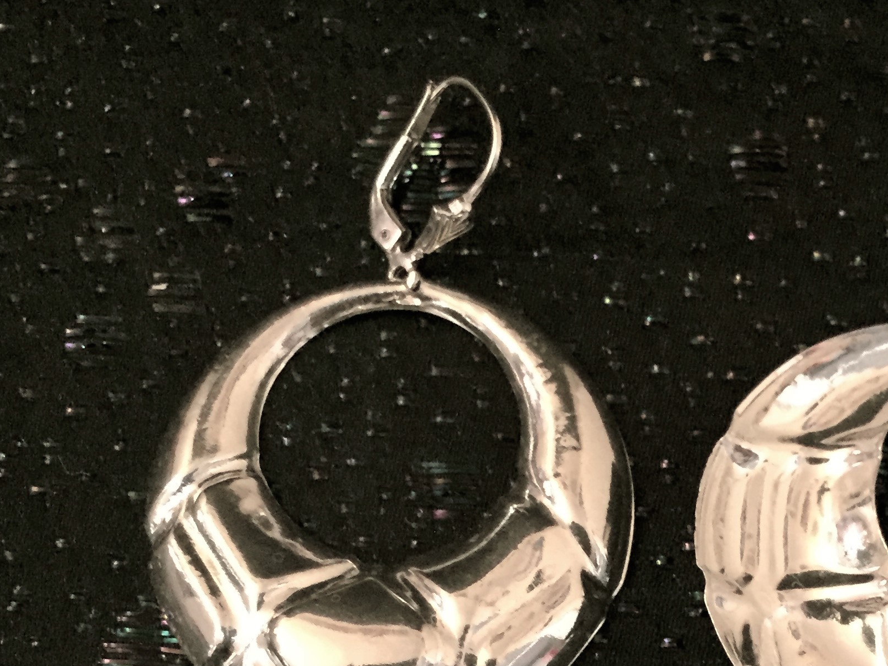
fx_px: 1514
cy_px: 673
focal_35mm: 59
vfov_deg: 23.7
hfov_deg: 32.2
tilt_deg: -75.7
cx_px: 641
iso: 1000
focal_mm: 4.15
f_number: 2.2
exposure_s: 1/17
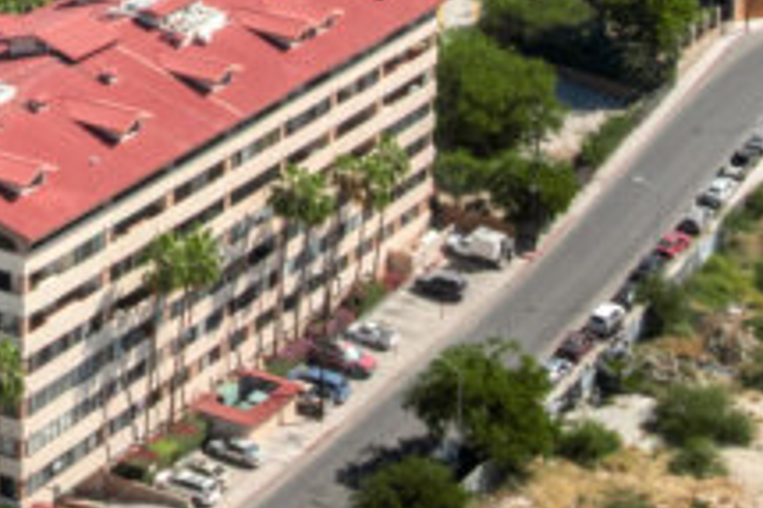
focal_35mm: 119
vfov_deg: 11.0
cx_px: -167
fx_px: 2520
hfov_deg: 16.5
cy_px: -307
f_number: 8
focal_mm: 12.29
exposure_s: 1/120
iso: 100
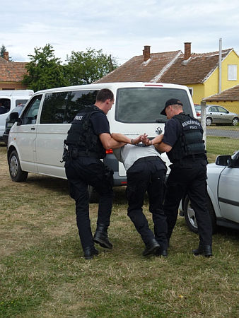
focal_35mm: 75
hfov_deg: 19.7
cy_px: 159
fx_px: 690
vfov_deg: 26.0
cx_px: 120
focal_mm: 13.3
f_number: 4
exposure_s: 1/500
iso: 80
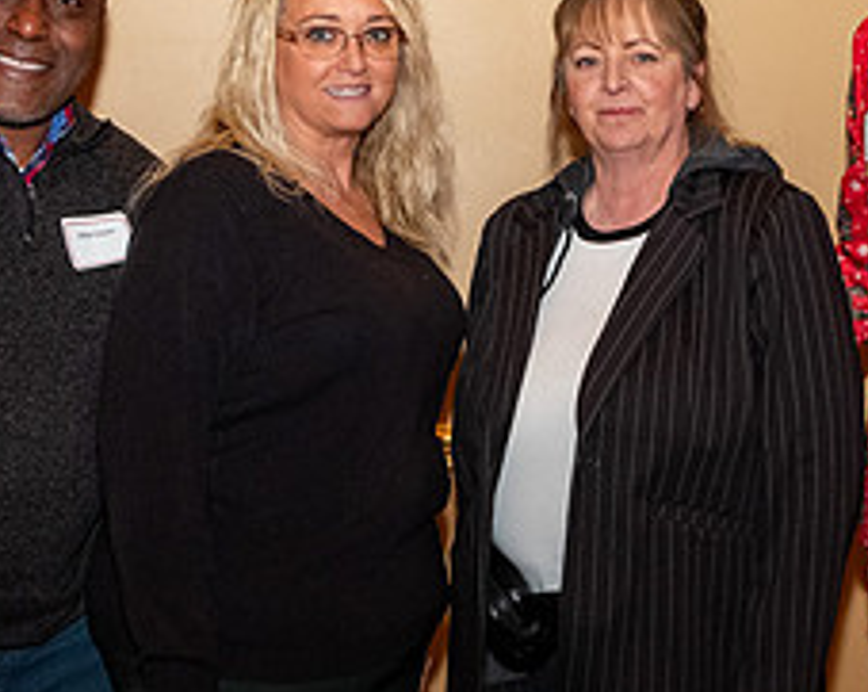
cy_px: 346
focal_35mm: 84
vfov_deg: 18.2
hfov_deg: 22.5
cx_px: 684
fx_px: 2155
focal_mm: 23.3
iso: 2500
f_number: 3.2
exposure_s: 1/125
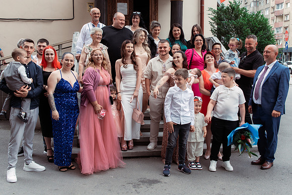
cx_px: 153
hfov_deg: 48.7
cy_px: 84
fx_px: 322
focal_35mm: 40
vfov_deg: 33.6
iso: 400
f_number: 6.3
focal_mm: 35
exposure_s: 1/320
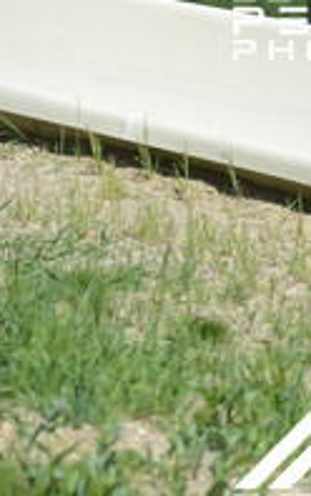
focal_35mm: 401
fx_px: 5430
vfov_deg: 5.2
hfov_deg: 3.3
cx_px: 497
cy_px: 214
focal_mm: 195
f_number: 6.3
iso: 200
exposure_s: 1/640
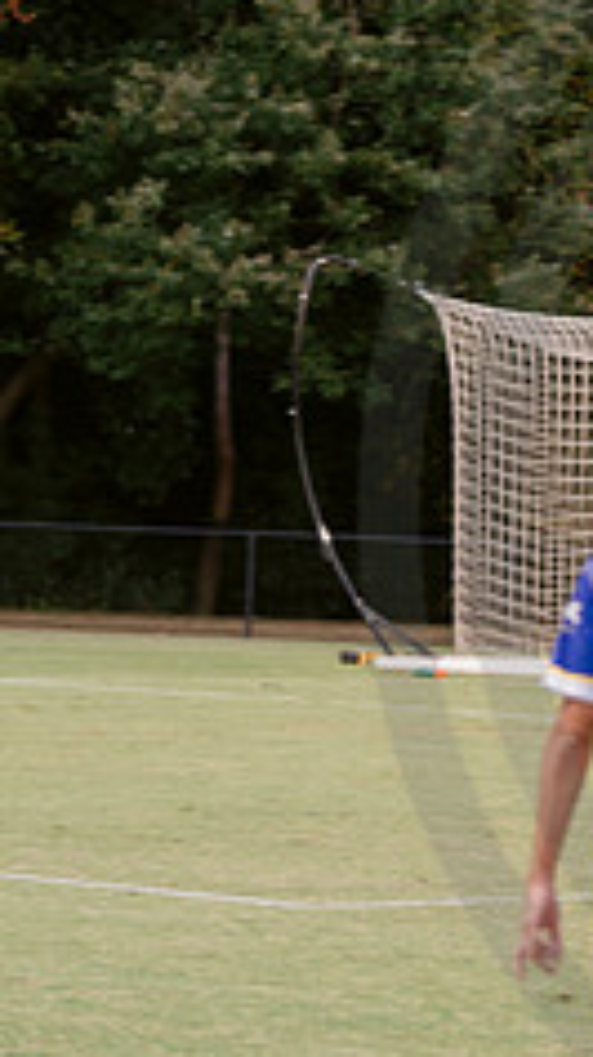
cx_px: 1150
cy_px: 511
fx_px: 6469
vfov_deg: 9.3
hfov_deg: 5.2
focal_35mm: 231
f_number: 3.2
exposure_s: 1/125
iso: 640
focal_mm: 90
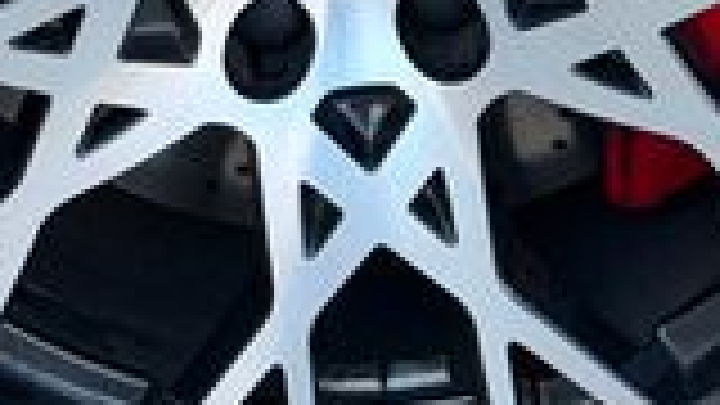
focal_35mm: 209
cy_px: -86
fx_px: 3990
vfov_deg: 5.8
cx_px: 315
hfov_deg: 10.3
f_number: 1.78
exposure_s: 1/574
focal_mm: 6.76
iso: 80
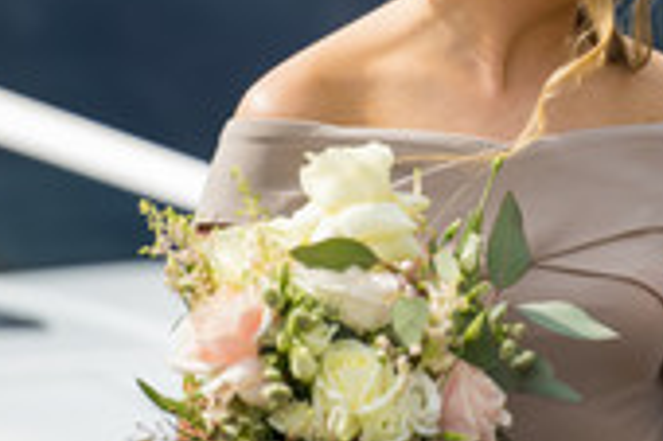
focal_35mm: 459
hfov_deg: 4.5
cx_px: 507
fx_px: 8445
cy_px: 119
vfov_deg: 3.0
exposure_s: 1/1250
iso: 100
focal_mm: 195
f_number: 2.8
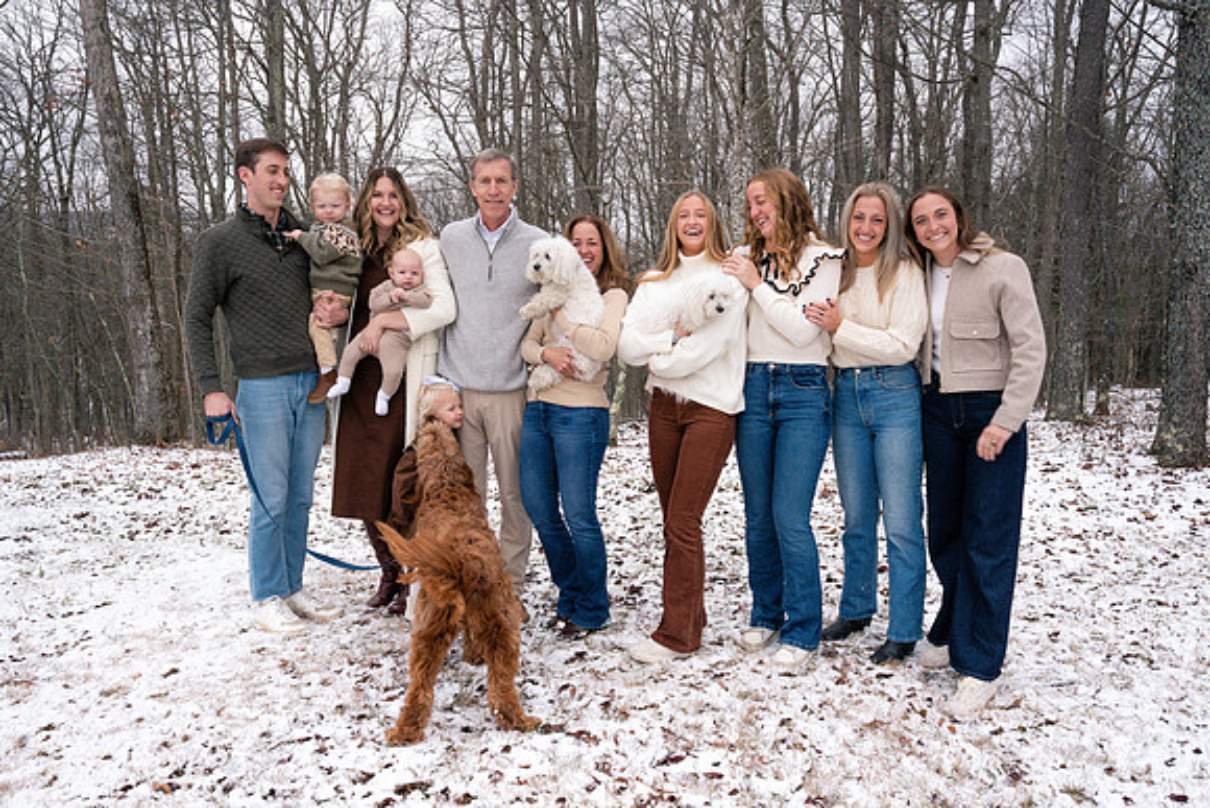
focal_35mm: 28
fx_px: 941
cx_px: 605
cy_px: 404
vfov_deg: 46.4
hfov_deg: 65.5
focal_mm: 28
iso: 800
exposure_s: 1/250
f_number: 13
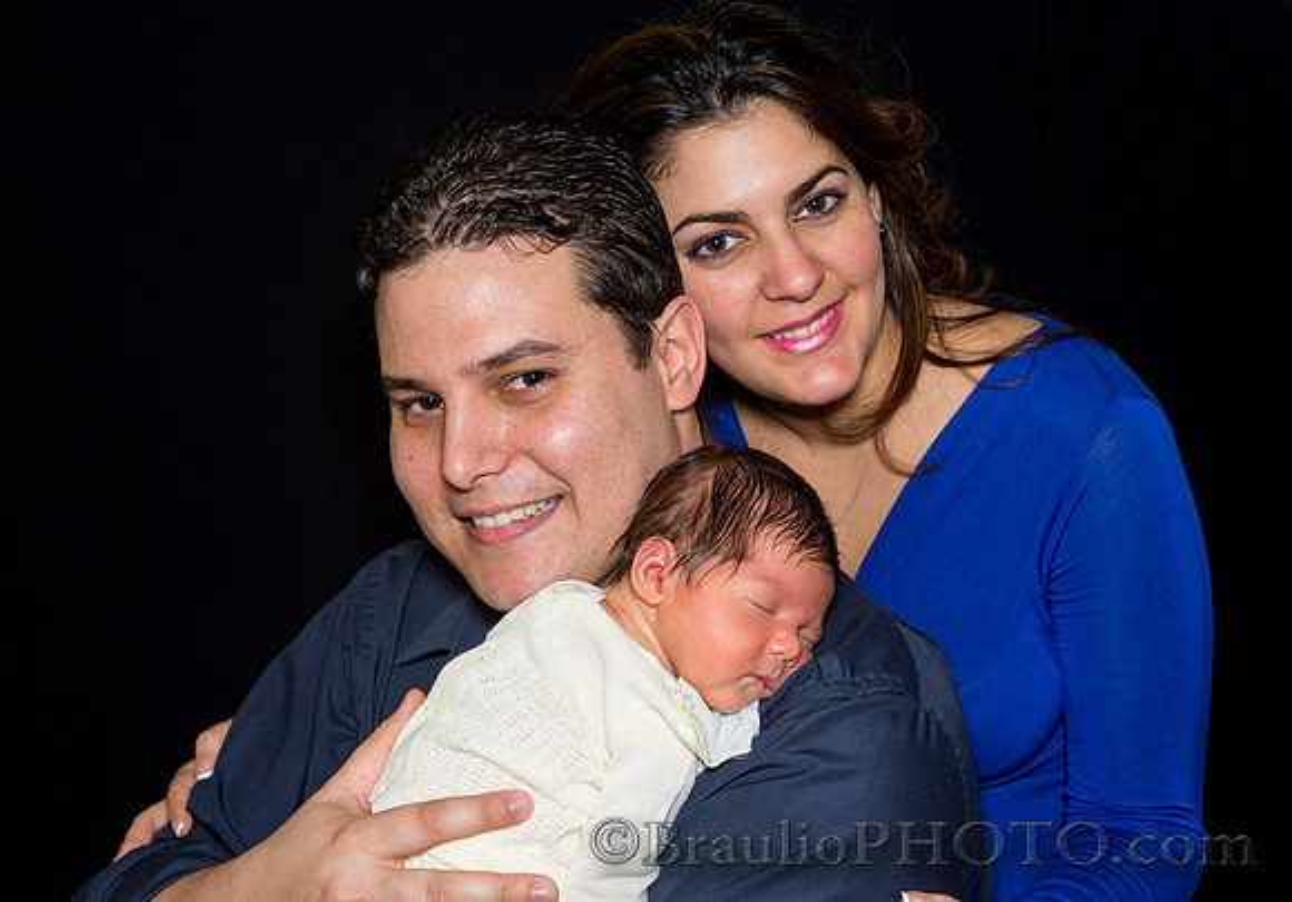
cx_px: 617
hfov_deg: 34.2
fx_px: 2102
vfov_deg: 24.2
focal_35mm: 58
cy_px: 451
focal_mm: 56
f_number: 7.1
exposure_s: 1/200
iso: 640
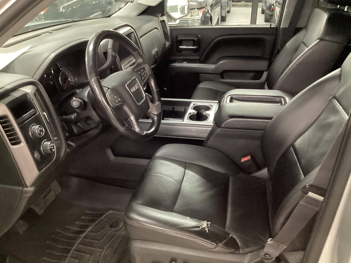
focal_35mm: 31
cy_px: 132
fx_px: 314
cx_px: 176
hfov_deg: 58.4
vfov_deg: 45.4
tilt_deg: -29.4
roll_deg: +0.6
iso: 640
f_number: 2.4
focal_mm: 3.3
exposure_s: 1/17
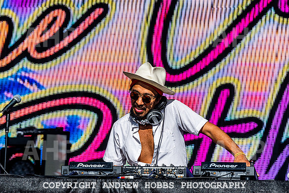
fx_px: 1756
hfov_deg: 9.4
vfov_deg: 6.3
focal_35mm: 219
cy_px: 96
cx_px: 144
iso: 640
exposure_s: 1/6400
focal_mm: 200
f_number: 5
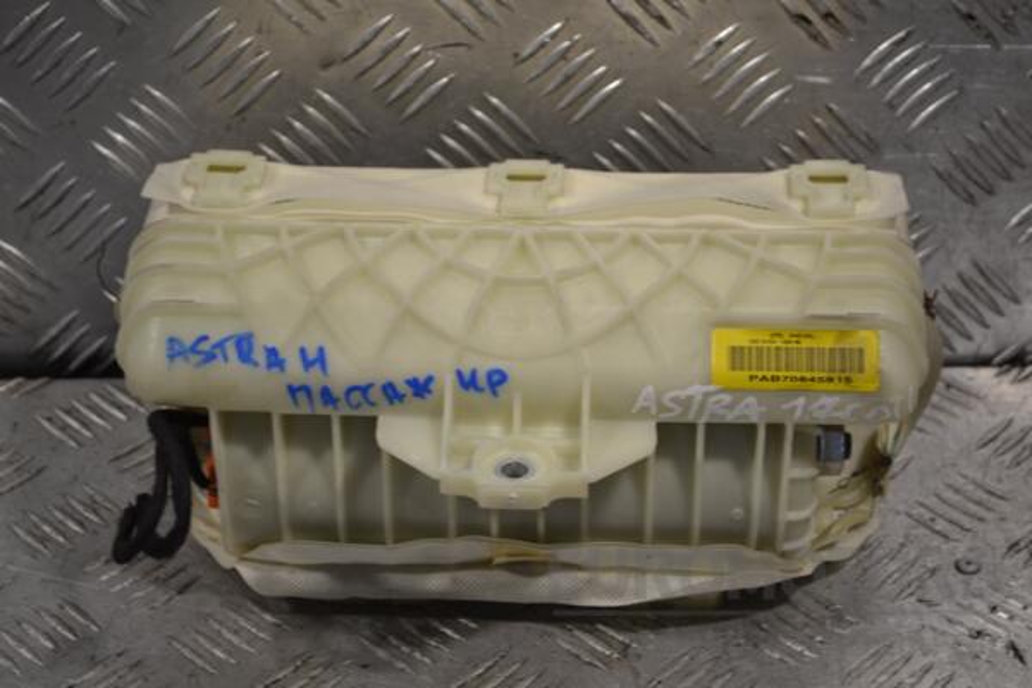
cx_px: 516
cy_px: 344
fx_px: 2236
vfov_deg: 17.5
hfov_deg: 26.0
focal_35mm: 78
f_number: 5.6
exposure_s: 1/40
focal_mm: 52
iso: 100
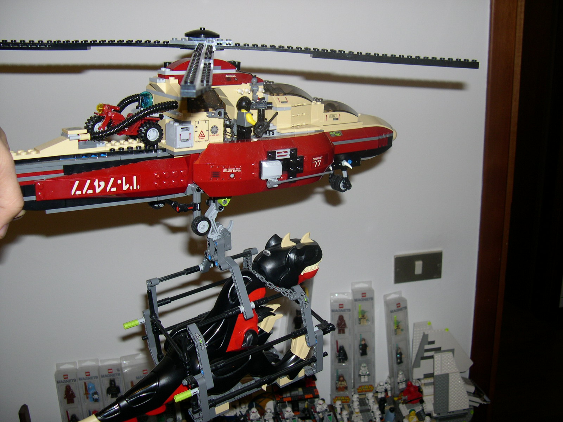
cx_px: 282
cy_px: 211
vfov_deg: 37.7
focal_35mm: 38
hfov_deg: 49.0
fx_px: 618
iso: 100
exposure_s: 1/60
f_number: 2.8
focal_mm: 8
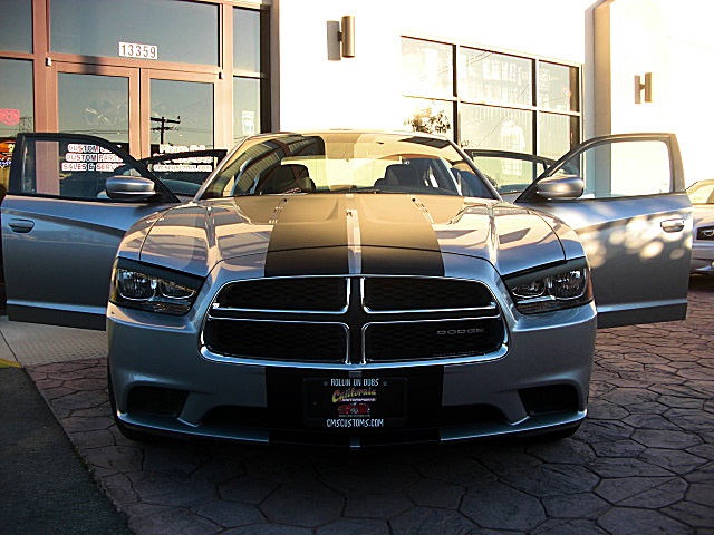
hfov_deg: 51.4
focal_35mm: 36
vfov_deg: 39.7
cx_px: 357
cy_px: 268
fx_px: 743
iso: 50
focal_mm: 6.3
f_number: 2.8
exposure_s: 1/160
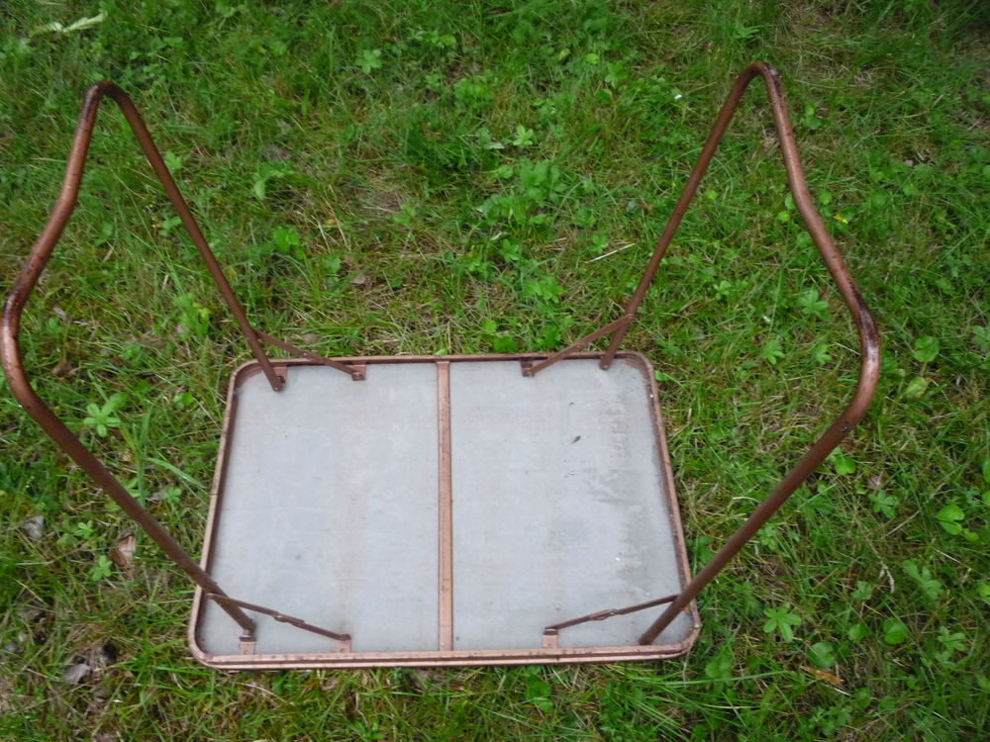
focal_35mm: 30
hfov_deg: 60.0
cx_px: 495
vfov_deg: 46.8
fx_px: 858
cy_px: 371
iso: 400
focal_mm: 5.2
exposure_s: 1/25
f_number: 3.3
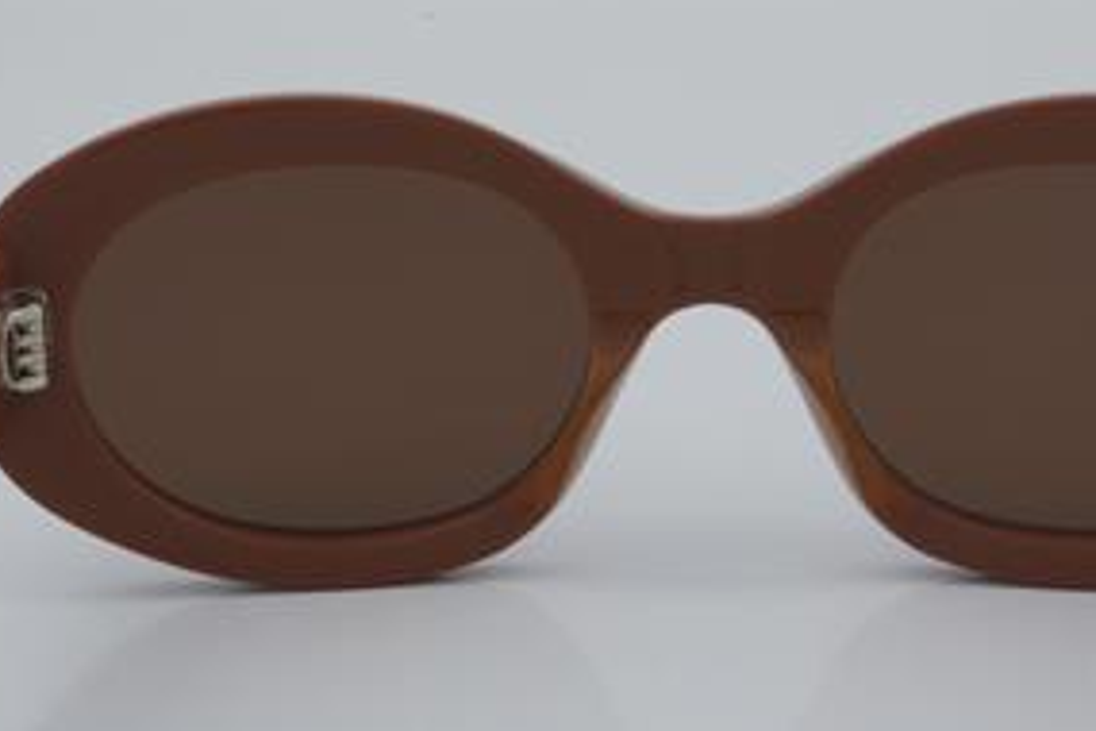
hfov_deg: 17.7
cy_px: 304
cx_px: 711
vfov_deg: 11.8
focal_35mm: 116
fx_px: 3522
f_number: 32
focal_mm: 55
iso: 100
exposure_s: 1/4
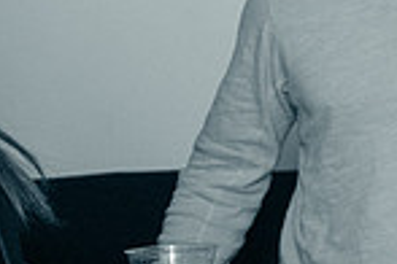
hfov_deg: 12.2
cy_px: -69
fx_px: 1654
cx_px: 780
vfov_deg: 9.0
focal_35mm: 150
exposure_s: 1/640
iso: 4000
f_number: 4
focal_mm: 38
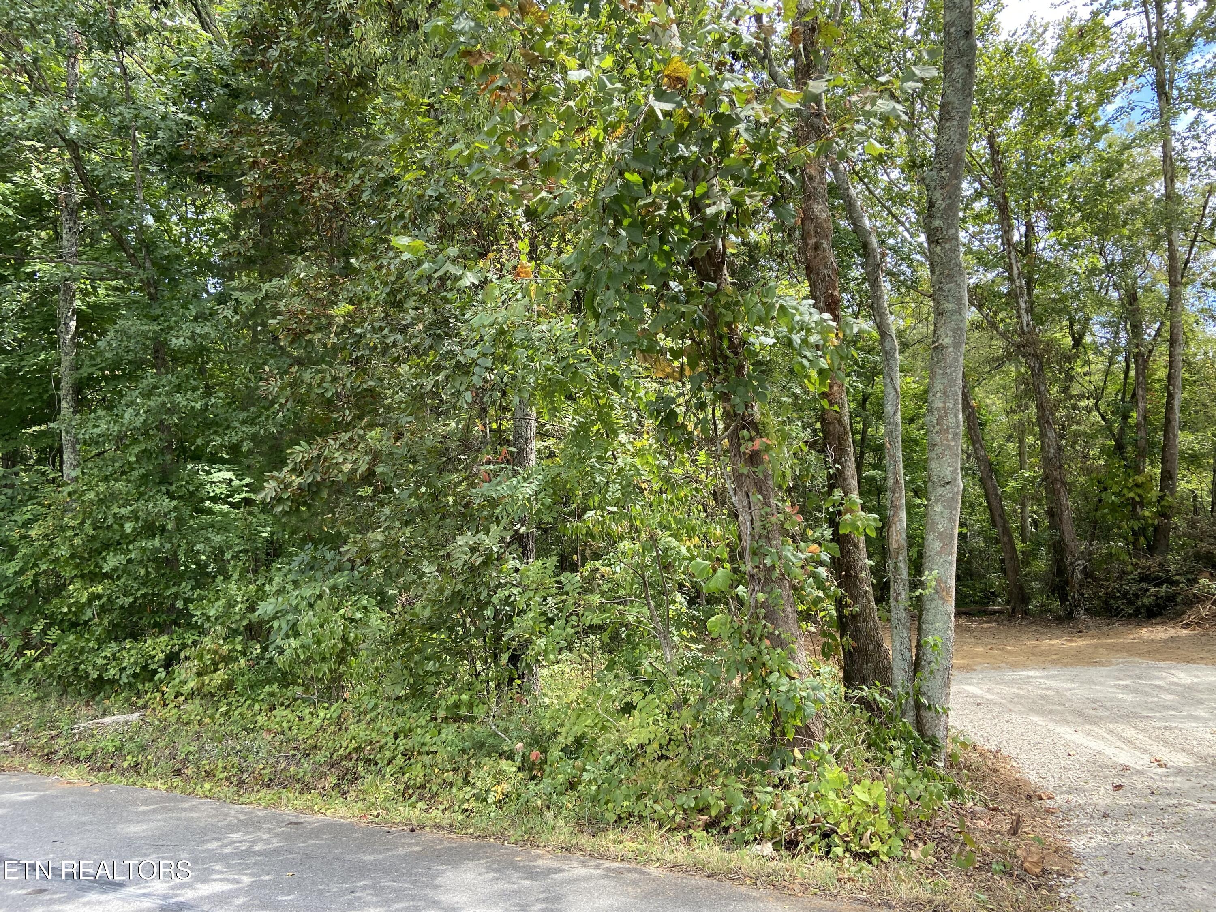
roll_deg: +4.1
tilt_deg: +7.2
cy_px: 456
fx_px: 913
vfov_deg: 53.1
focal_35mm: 26
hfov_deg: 67.3
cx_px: 608
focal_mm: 4.25
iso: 32
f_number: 1.8
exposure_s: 1/355
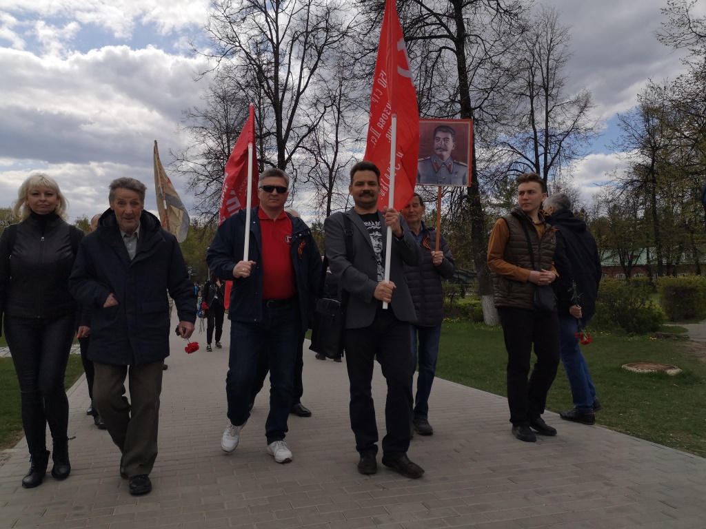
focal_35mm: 27
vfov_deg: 51.4
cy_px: 264
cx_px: 353
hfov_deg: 65.3
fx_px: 551
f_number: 1.8
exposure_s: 1/5319
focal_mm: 3.95
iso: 50
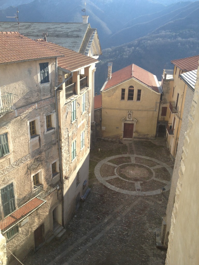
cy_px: 132
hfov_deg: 40.7
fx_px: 268
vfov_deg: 52.6
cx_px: 100
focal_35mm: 35
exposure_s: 1/502
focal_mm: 4.28
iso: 50
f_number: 2.4
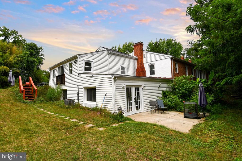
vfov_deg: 67.4
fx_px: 121
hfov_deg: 90.0
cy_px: 80
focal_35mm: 18
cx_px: 121
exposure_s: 1/320
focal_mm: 12
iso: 100
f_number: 9
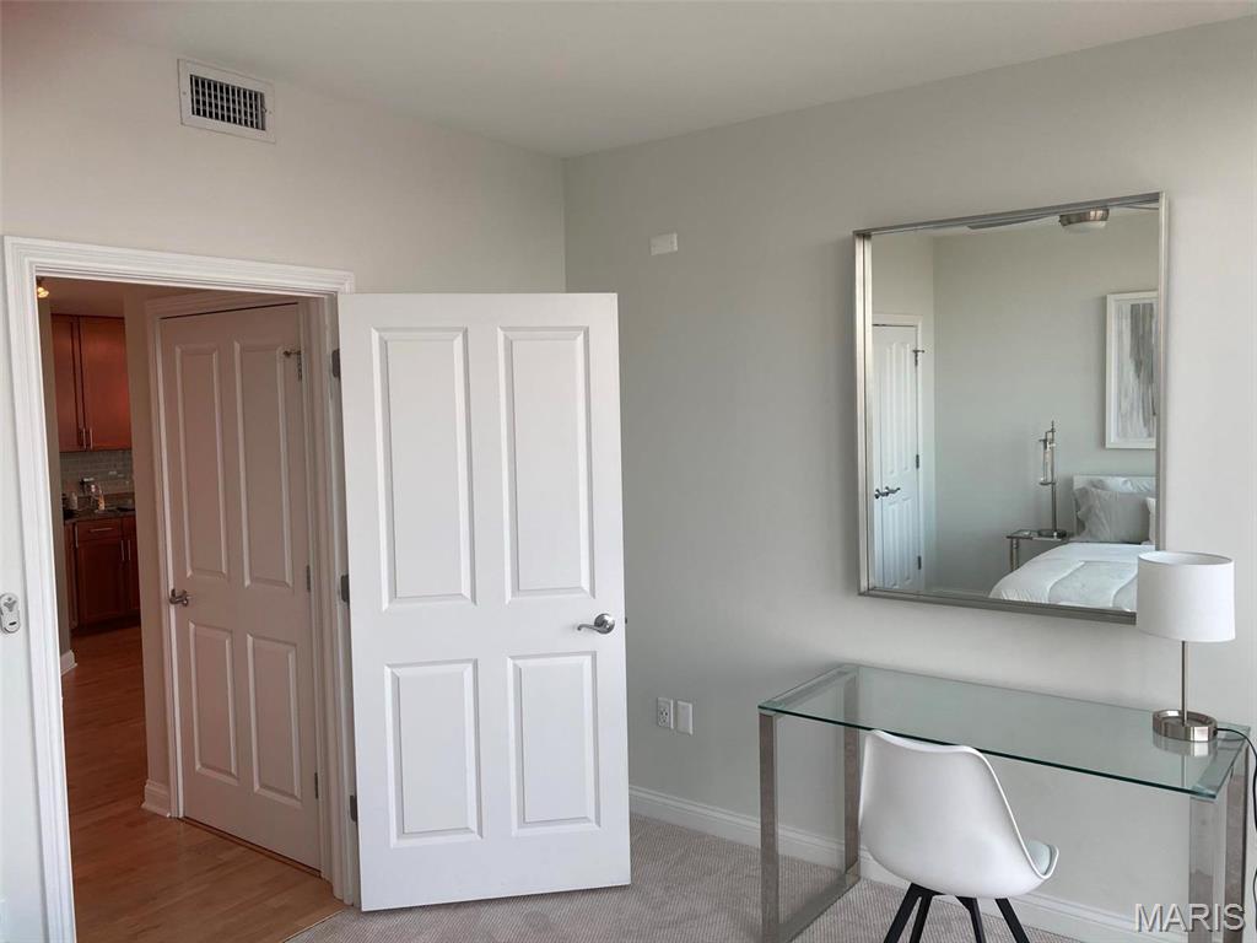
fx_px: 1017
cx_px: 628
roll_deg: +0.5
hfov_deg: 63.4
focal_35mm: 28
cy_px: 472
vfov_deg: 49.7
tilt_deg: -4.7
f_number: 1.8
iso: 25
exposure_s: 1/120
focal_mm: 3.99
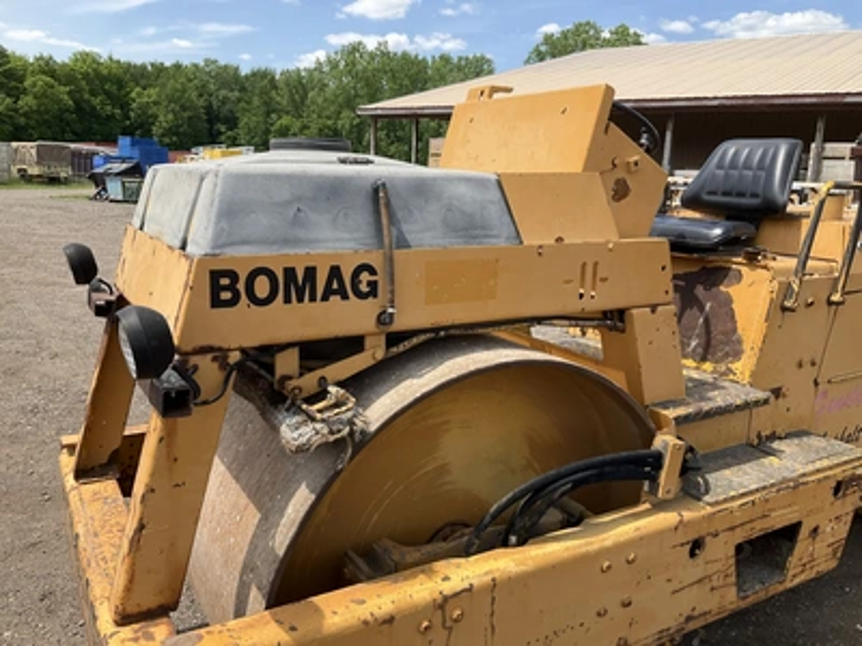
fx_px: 722
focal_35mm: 29
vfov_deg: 48.2
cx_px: 431
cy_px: 323
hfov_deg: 61.7
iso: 25
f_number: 1.8
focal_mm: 3
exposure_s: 1/997
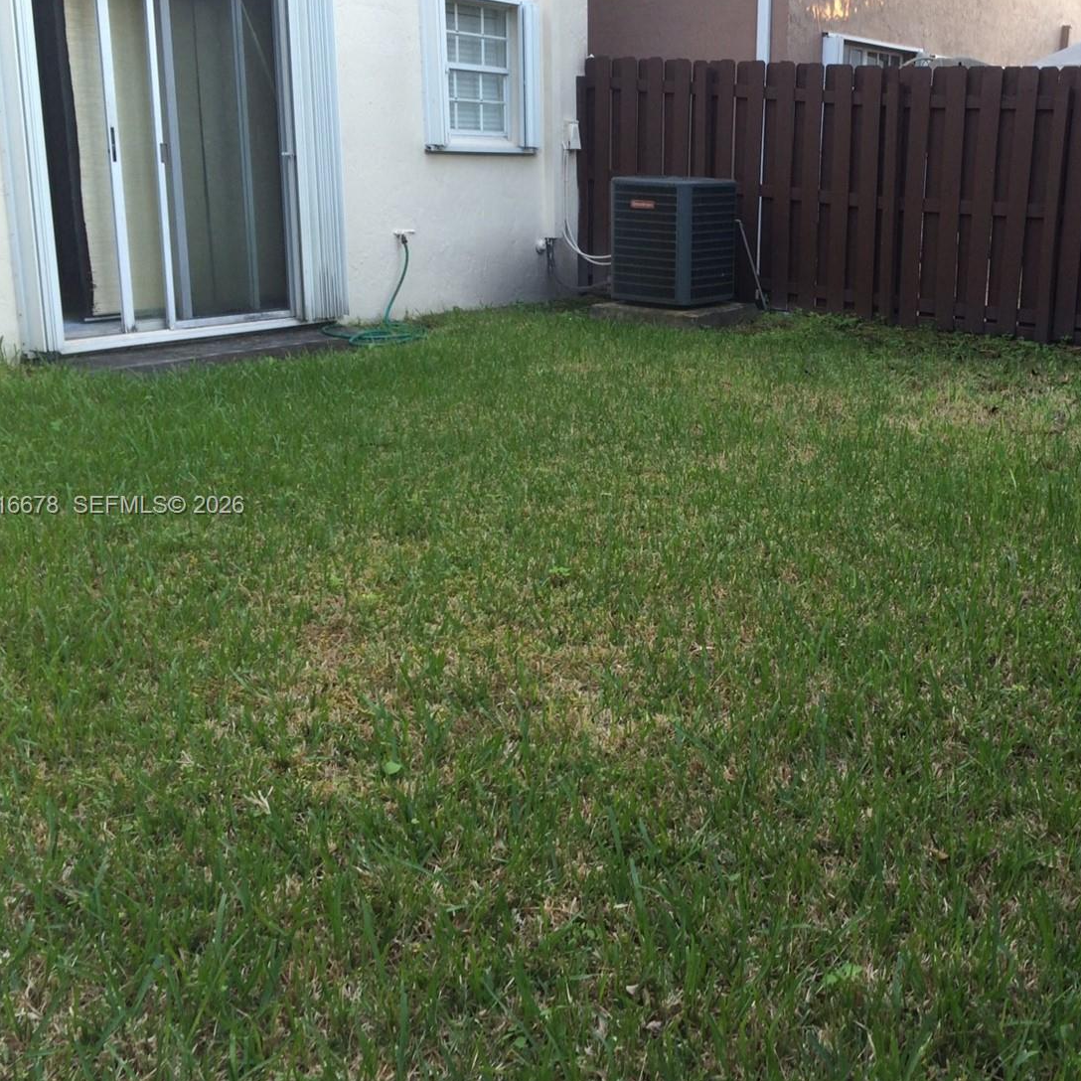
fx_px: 1378
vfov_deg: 42.8
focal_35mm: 39
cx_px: 730
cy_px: 507
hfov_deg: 42.2
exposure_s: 1/48
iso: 32
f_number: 2.2
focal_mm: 4.12
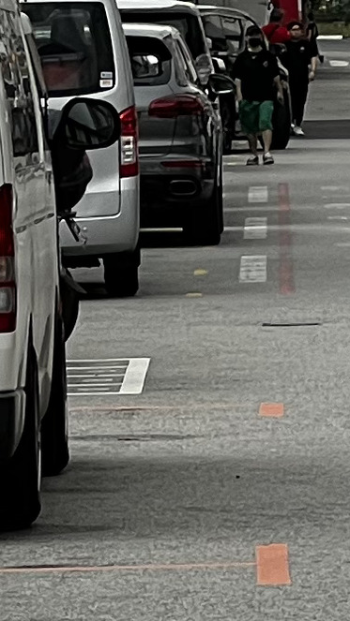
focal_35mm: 506
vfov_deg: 4.2
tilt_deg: +3.6
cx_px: 803
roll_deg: +0.5
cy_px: -468
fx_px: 8347
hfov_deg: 2.4
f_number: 2.8
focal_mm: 9
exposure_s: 1/376
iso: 32
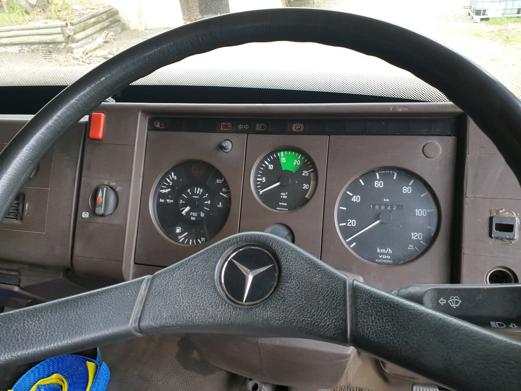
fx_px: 391
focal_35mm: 26
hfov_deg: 67.3
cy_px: 196
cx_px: 260
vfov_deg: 53.1
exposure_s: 1/100
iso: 125
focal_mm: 4.3
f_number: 2.4
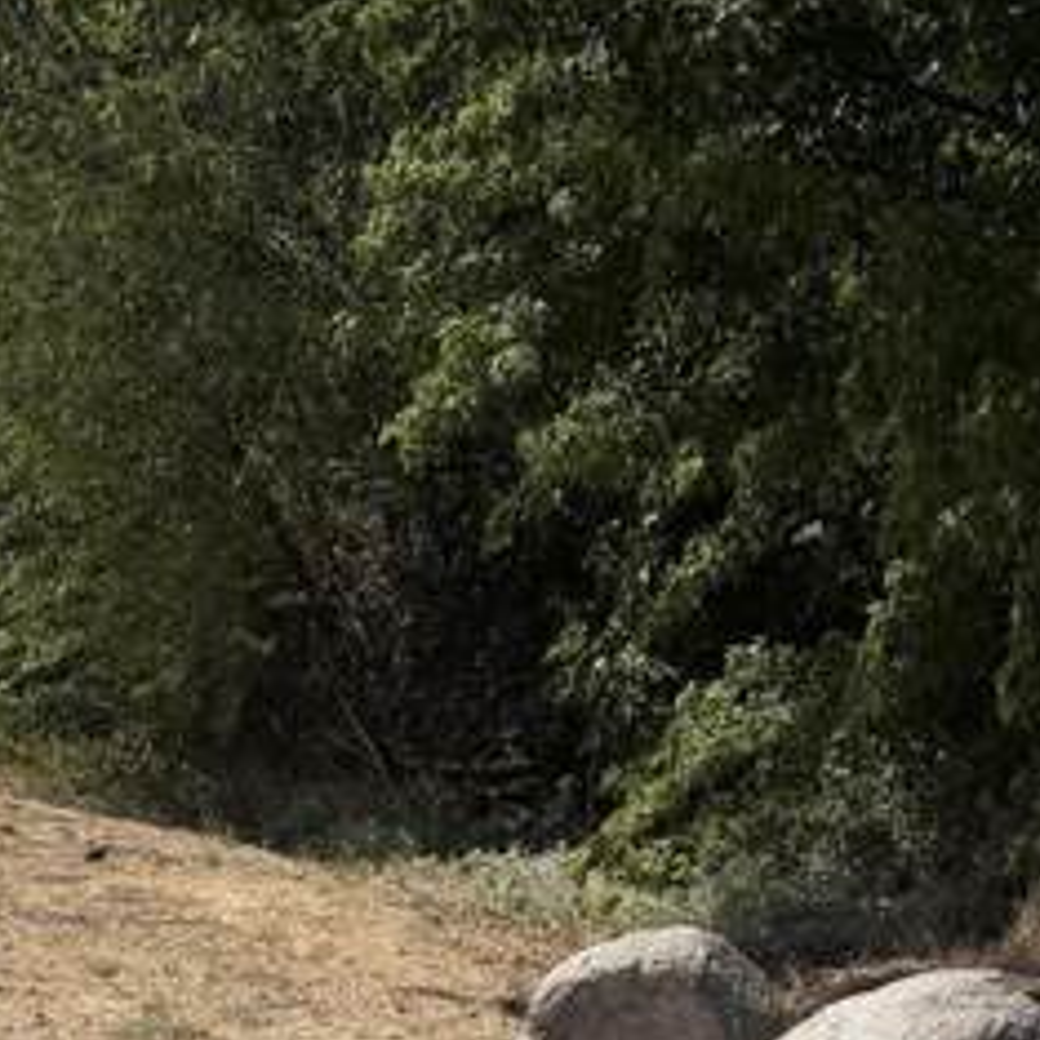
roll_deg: +0.1
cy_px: 1587
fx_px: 2957
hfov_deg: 19.5
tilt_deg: -19.1
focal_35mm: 87
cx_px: 49
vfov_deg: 17.7
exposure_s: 1/5714
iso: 80
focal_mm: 6.76
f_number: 1.78
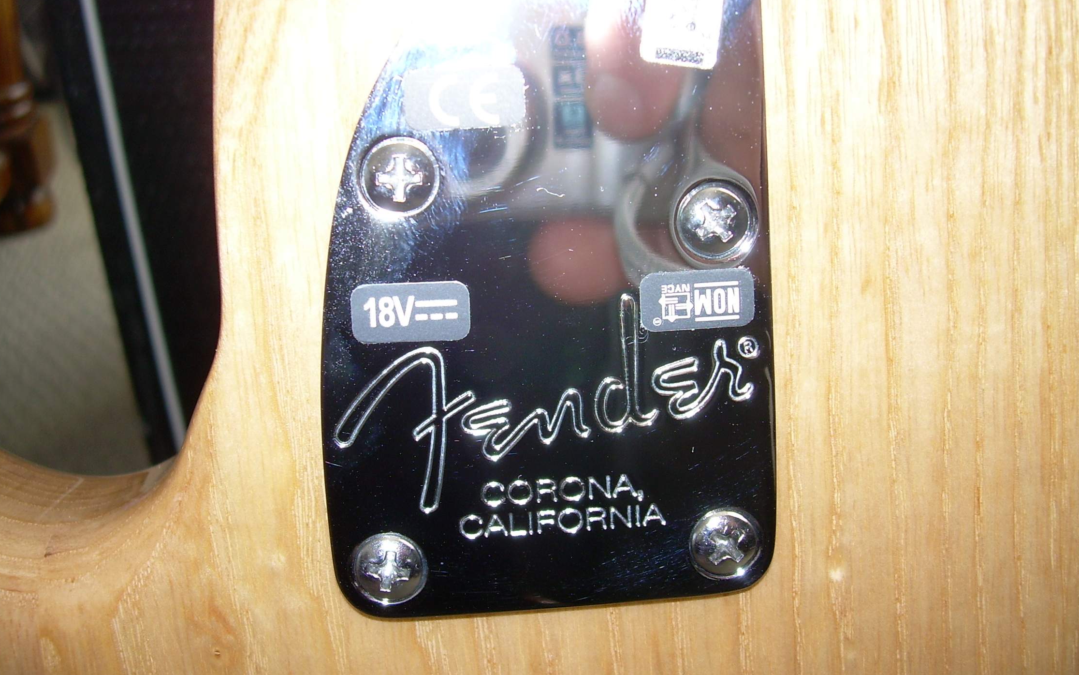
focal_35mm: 41
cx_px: 535
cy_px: 293
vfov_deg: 31.2
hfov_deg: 48.2
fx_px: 1206
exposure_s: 1/60
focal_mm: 6.3
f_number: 2.8
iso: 50
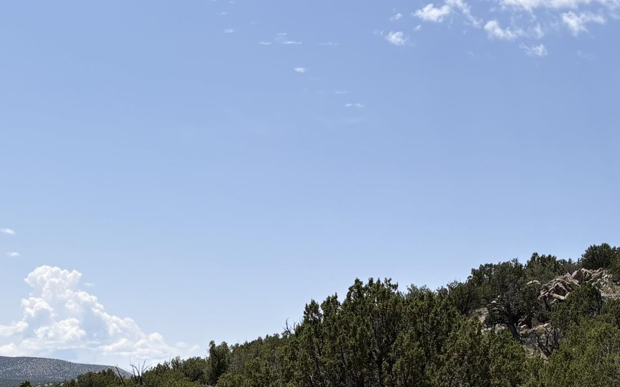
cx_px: 283
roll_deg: -3.8
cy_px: 435
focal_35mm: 74
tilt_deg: -0.1
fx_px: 1250
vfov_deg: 17.0
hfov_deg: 27.8
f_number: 1.6
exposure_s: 1/4255
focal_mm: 5.96
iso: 50
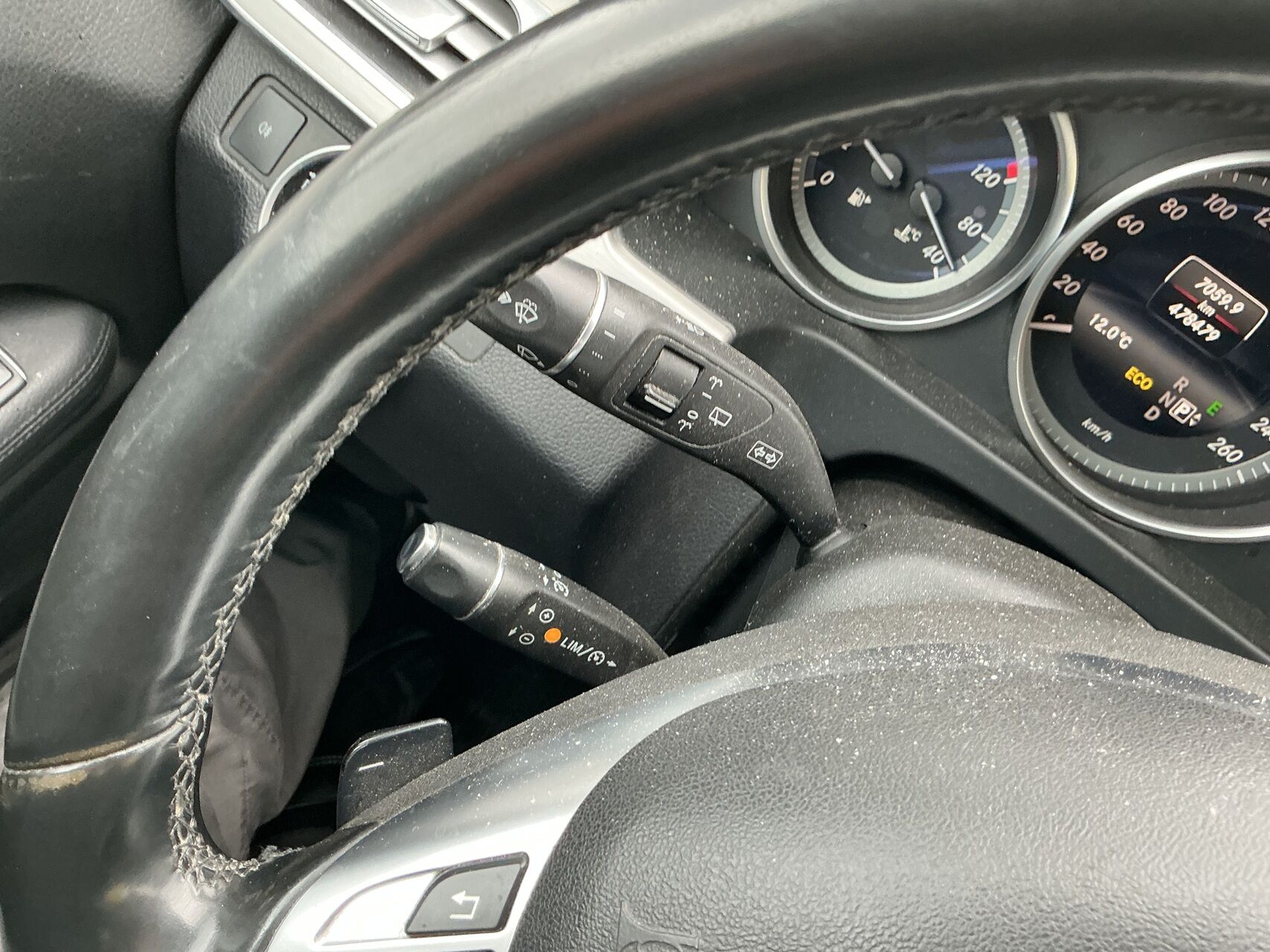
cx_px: 635
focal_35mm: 29
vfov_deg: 48.2
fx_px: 1064
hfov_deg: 61.7
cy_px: 476
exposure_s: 1/60
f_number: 1.8
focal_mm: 3
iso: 100
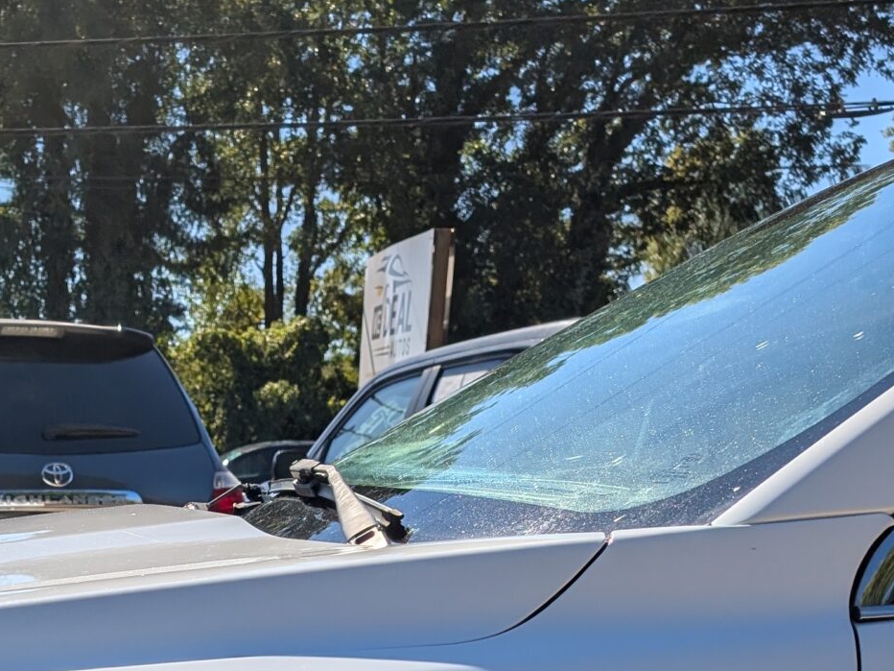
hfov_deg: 28.0
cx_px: 54
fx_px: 1705
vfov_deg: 19.1
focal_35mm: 66
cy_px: 1054
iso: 21
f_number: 1.68
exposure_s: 1/1393
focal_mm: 6.9
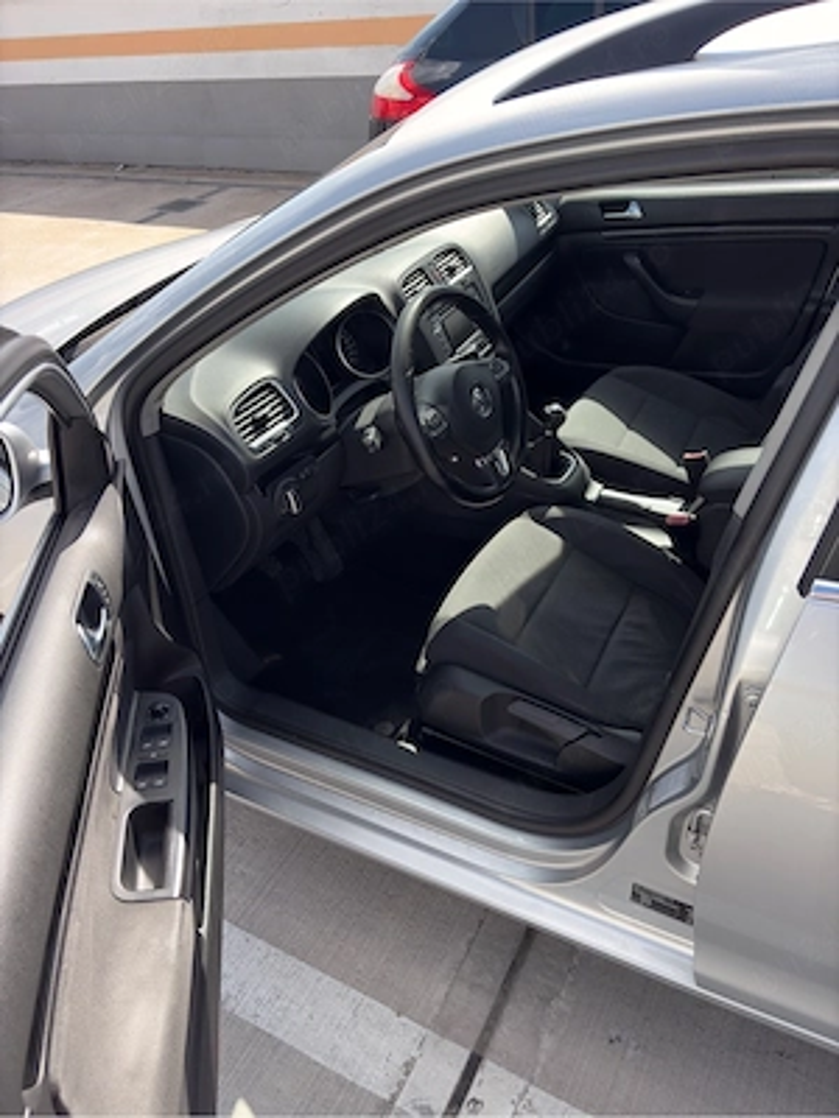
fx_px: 840
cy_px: 559
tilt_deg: -36.2
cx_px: 420
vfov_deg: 67.3
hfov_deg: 53.1
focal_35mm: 26
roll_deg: +7.6
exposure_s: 1/772
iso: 40
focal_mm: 5.96
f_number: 1.6
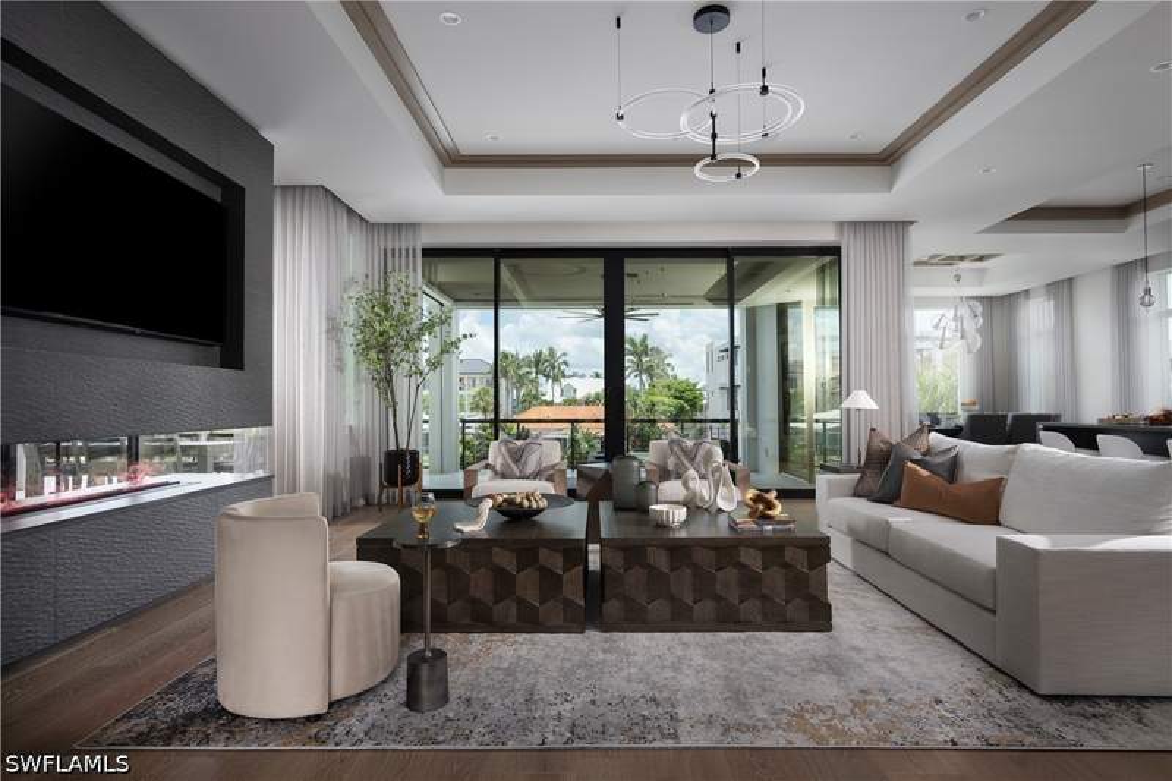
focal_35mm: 18
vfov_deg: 65.9
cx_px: 586
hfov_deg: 88.4
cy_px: 390
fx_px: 602
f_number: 8
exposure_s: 1/125
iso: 100
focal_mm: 18.5
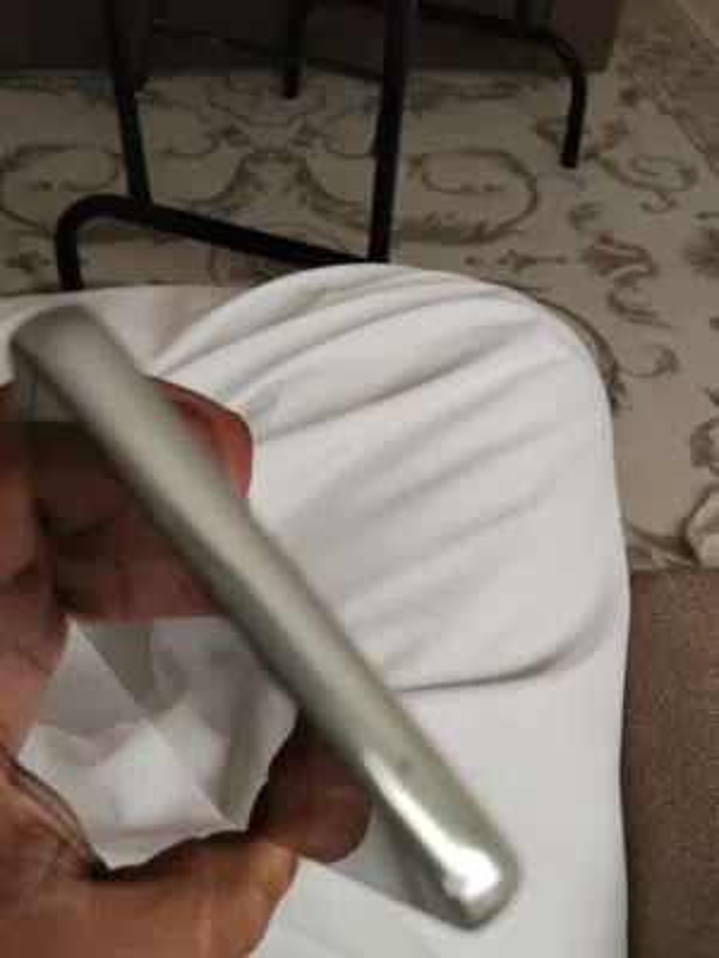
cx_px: 360
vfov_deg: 61.7
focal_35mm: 29
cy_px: 479
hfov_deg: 48.2
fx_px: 803
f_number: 1.8
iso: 200
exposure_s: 1/100
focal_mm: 4.22
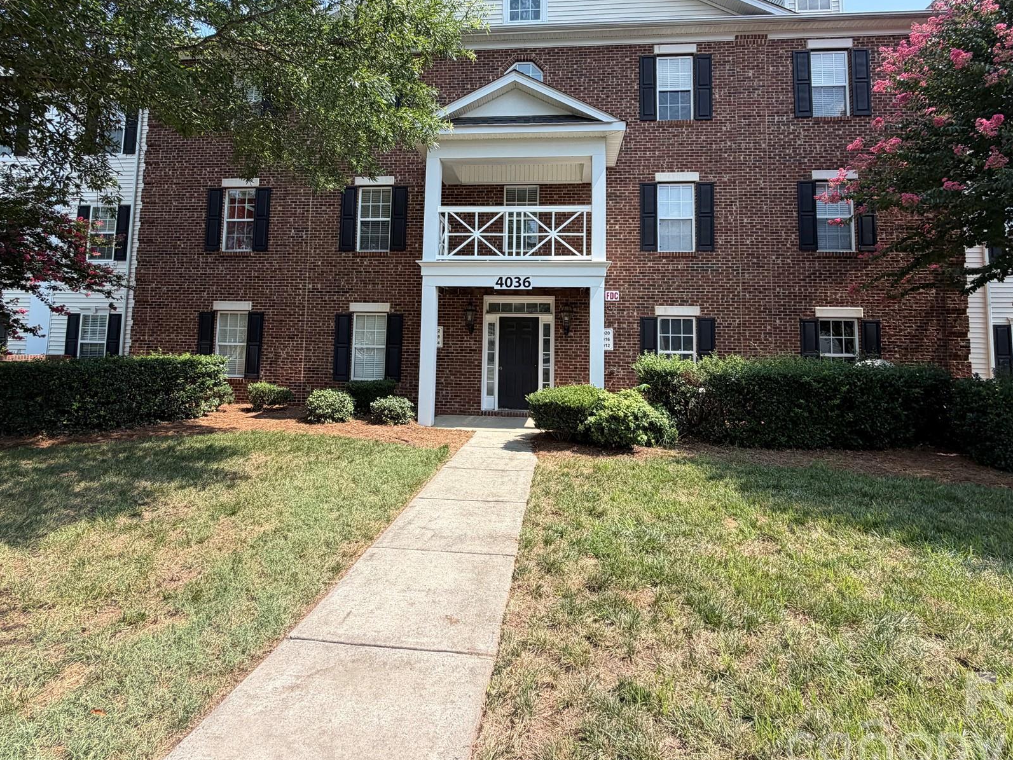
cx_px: 518
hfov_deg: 87.7
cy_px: 308
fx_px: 527
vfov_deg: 70.9
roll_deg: -1.2
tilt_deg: +4.2
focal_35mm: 18
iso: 40
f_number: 2.2
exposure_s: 1/596
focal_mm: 2.22
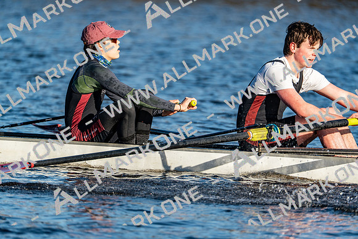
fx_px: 5729
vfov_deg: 2.4
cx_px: 179
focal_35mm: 576
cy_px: 120
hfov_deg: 3.6
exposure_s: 1/2000
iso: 400
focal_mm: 576
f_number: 6.3
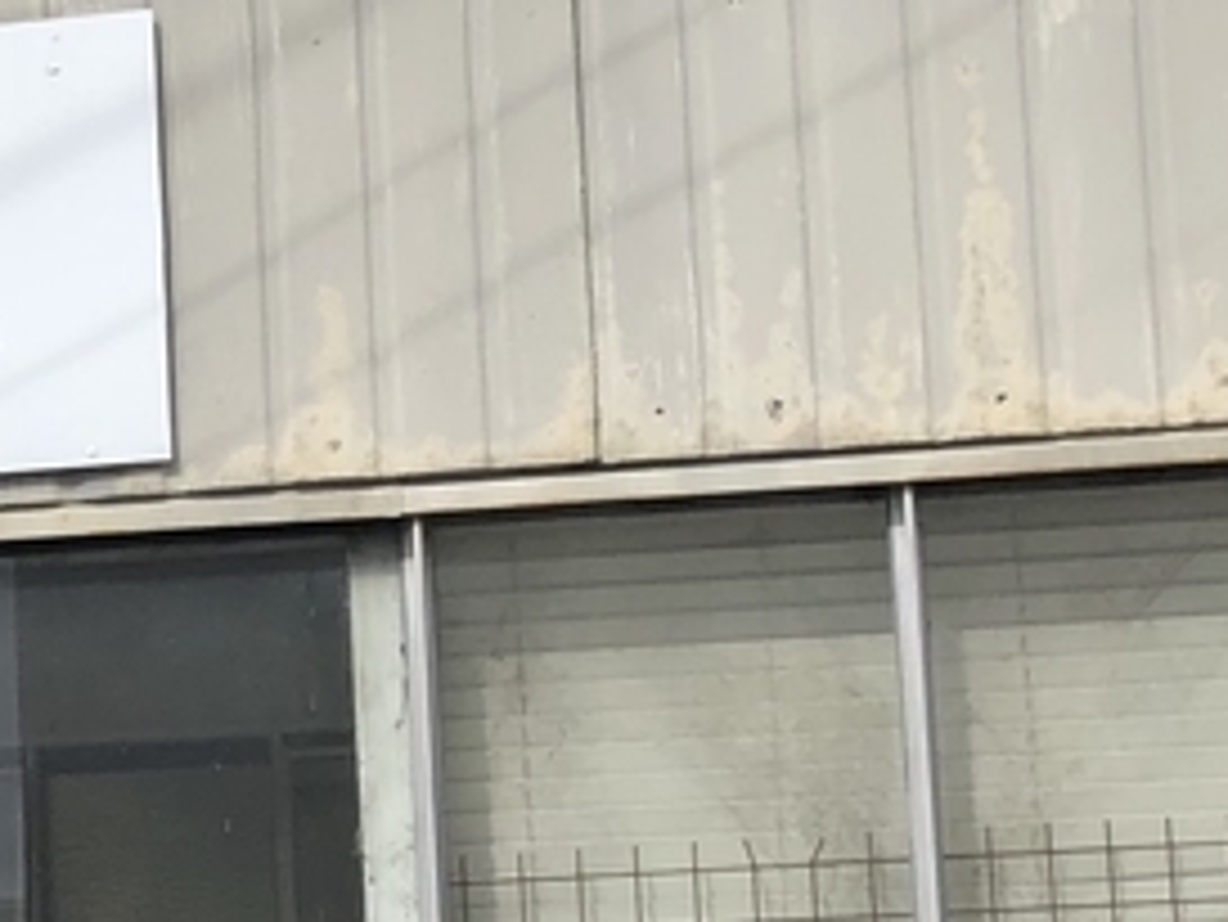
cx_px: -909
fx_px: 4365
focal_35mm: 123
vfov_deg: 11.9
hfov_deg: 14.3
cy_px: 922
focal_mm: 3.99
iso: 20
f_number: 1.8
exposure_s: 1/564
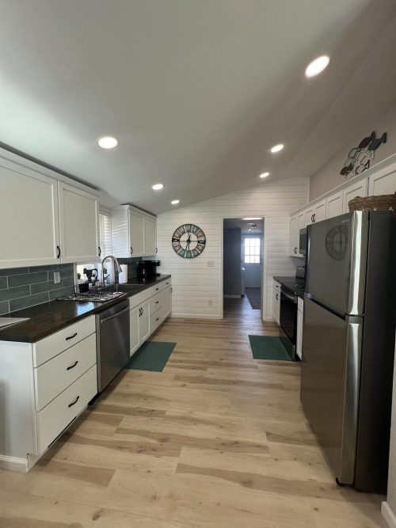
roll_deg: -0.5
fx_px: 198
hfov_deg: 89.9
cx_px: 198
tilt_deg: -4.9
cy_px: 264
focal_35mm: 13
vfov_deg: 106.2
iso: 250
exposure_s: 1/120
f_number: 1.8
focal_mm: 1.57
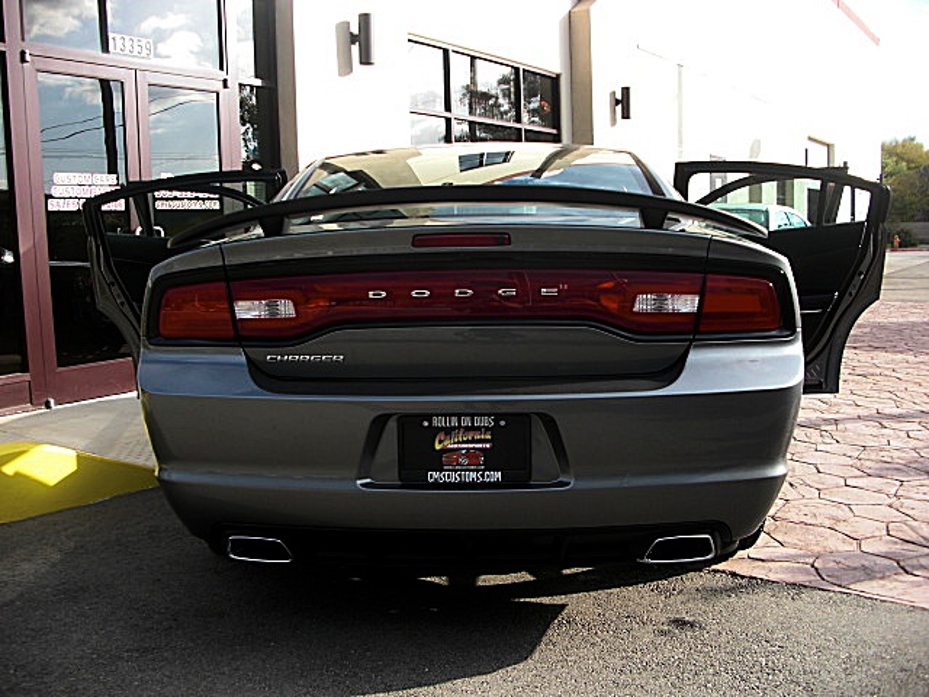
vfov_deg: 39.7
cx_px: 464
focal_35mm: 36
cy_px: 348
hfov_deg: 51.4
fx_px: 966
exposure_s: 1/320
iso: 50
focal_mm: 6.3
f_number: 2.8
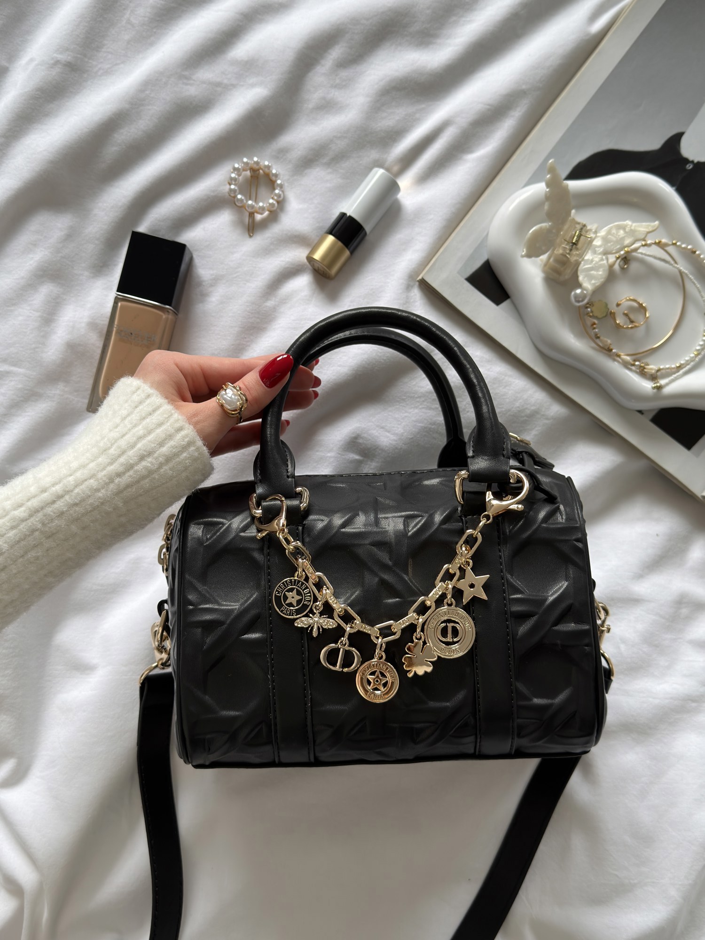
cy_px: 470
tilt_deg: -84.3
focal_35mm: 35
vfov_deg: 52.6
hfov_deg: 40.7
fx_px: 950
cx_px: 352
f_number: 1.78
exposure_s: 1/121
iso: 64
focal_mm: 6.76
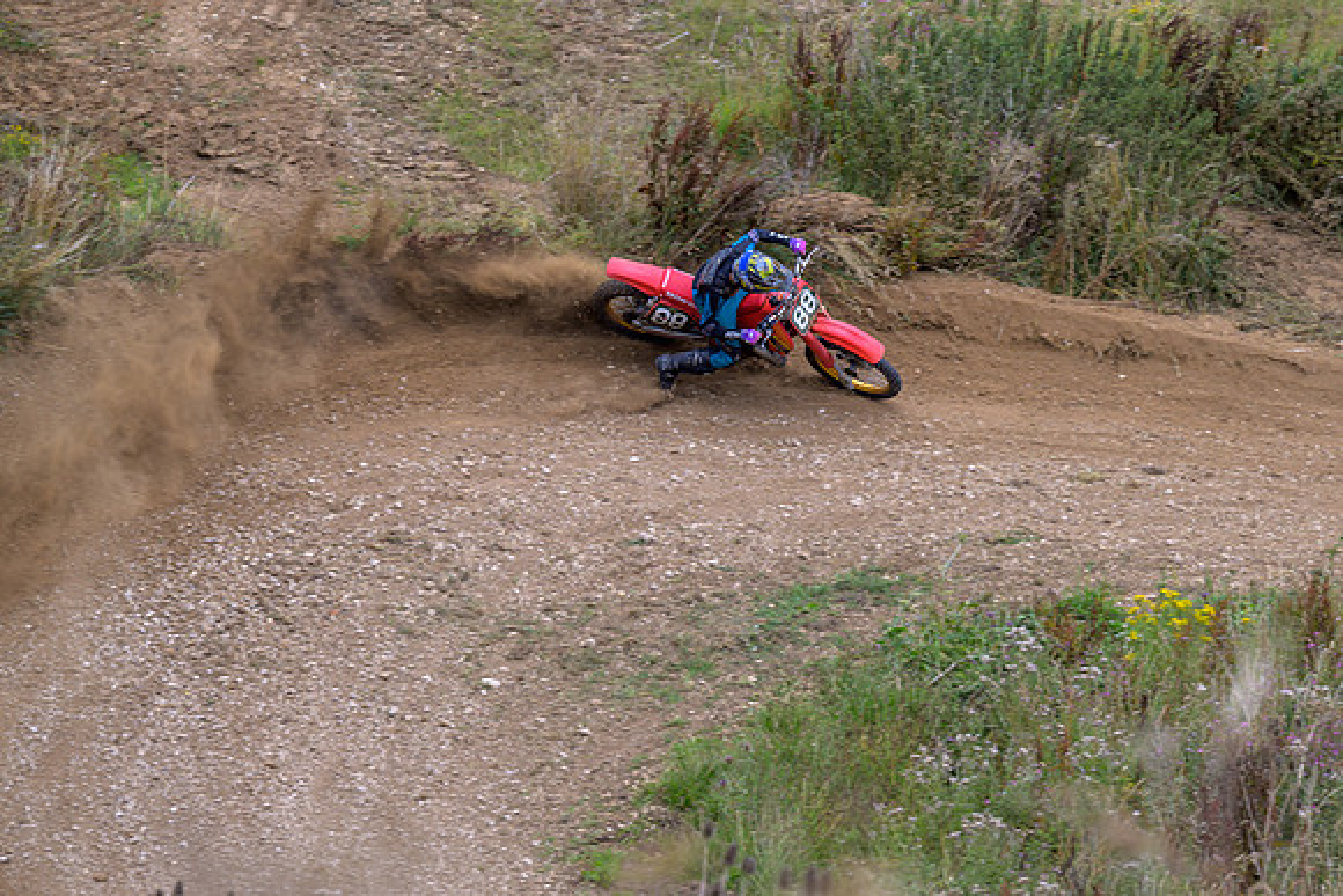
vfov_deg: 5.6
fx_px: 9191
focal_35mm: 246
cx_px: 827
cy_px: 344
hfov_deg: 8.4
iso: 64
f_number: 4
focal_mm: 200
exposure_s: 1/400
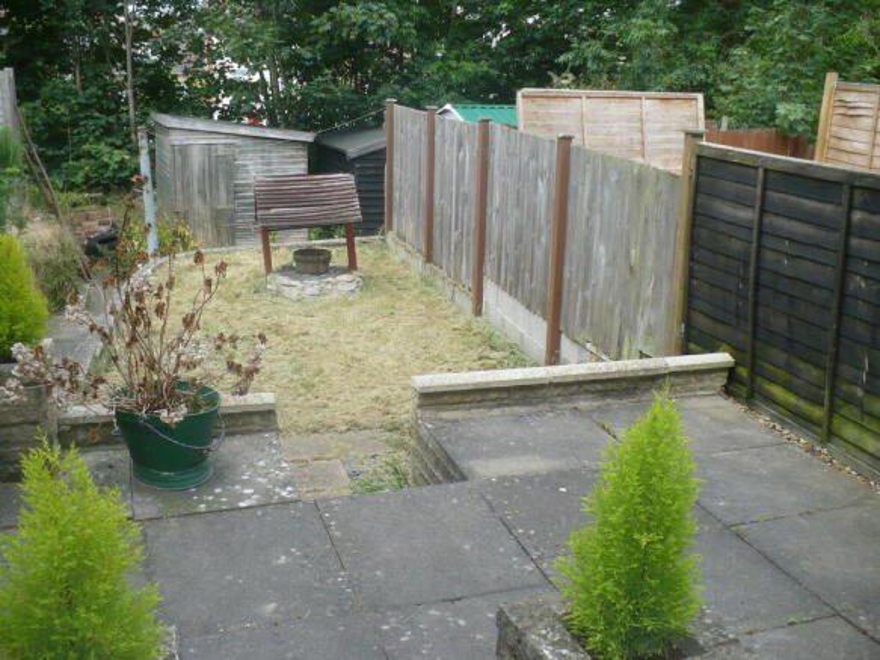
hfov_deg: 50.1
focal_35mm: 37
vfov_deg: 38.7
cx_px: 440
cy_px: 330
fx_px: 940
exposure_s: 1/400
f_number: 2.8
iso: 100
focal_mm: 6.1
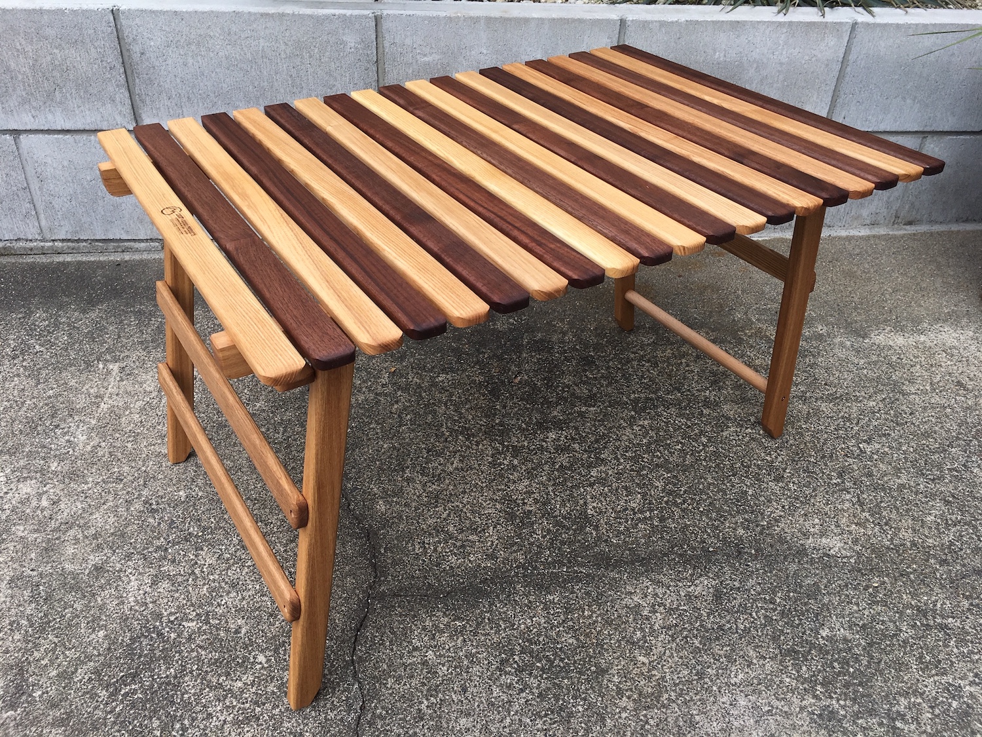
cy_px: 368
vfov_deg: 48.2
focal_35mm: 29
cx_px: 491
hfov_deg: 61.7
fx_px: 823
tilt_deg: -35.8
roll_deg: -2.6
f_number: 2.2
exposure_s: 1/487
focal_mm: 4.15
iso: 25
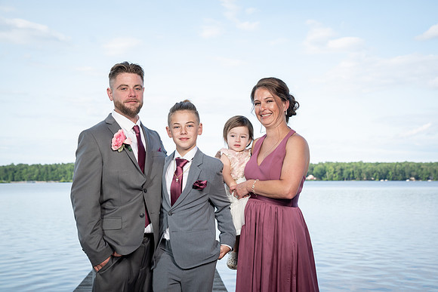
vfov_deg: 24.0
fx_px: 688
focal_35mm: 57
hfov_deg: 35.3
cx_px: 220
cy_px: 146
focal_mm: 56
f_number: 5.6
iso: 100
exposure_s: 1/200
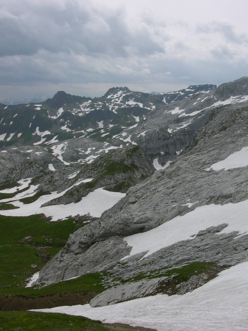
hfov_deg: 37.7
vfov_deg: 49.0
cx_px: 126
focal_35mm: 38
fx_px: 363
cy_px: 169
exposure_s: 1/340
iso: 50
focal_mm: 9.5
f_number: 6.4
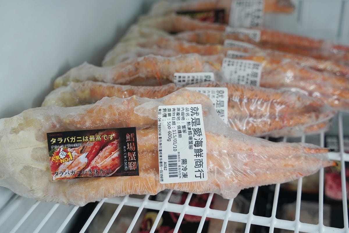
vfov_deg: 28.1
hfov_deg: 41.1
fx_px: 465
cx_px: 174
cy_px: 116
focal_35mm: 48
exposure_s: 1/160
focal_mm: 48
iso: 1000
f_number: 4
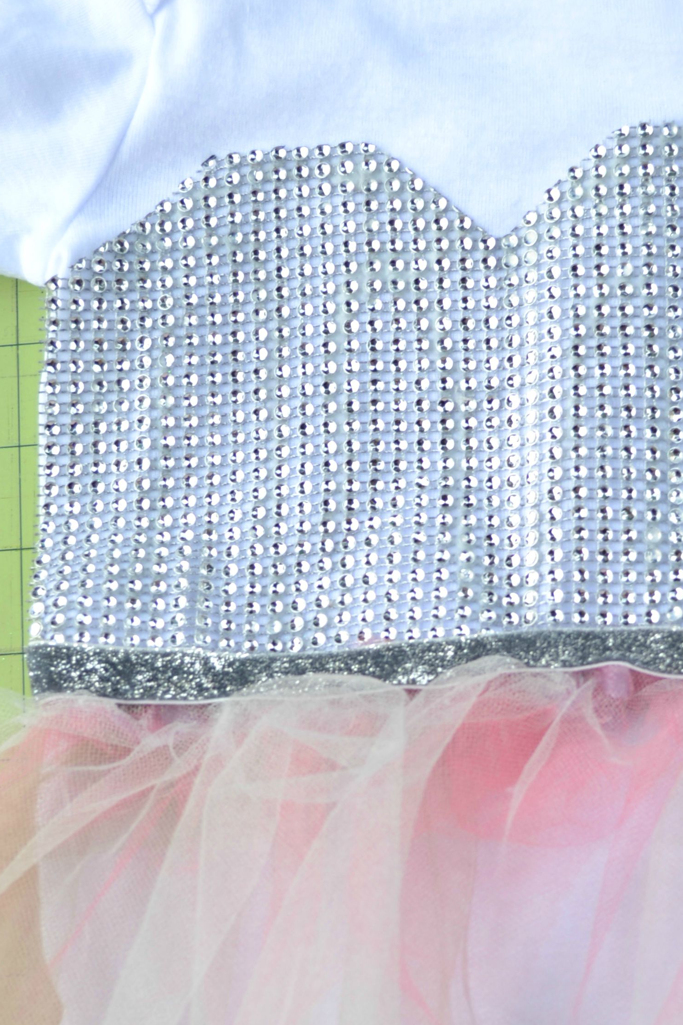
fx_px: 2078
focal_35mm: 73
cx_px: 480
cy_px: 726
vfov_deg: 27.4
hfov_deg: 18.6
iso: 100
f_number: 4.5
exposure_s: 1/125
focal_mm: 28
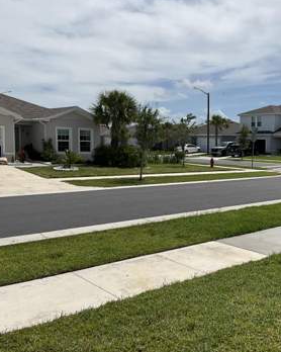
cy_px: 177
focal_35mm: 39
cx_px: 202
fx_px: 406
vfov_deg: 46.9
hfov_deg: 37.5
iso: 25
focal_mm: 3
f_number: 1.8
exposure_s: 1/4065
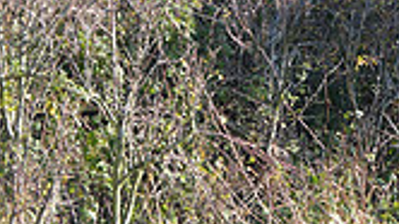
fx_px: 3953
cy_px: -125
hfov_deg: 5.7
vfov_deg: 3.2
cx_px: 673
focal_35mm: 374
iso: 1000
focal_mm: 102
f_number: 4.5
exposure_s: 1/1250
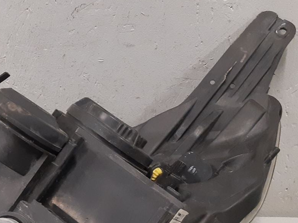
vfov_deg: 21.2
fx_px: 585
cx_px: -18
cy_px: 196
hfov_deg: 26.6
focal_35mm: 68
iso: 200
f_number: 1.7
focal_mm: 3.93
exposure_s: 1/50
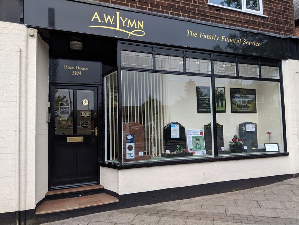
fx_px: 233
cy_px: 112
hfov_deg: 65.3
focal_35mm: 27
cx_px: 150
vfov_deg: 51.4
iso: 51
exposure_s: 1/600
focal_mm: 4.44
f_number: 1.8
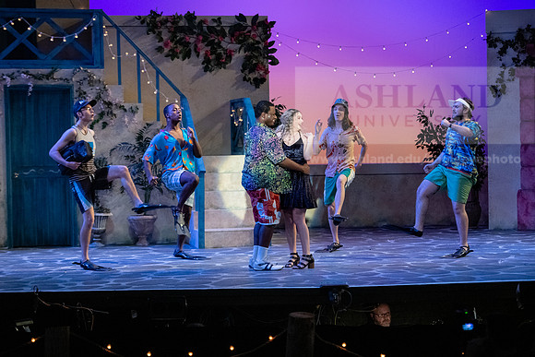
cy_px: 178
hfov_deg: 20.8
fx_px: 1457
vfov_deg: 14.0
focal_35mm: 98
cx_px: 268
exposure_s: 1/400
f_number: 3.2
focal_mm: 98
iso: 4000
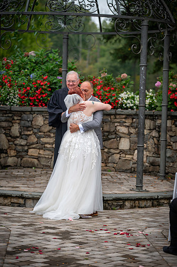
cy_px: 134
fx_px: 857
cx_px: 88
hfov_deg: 11.8
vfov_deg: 17.7
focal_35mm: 116
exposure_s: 1/160
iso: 320
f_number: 3.2
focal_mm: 116
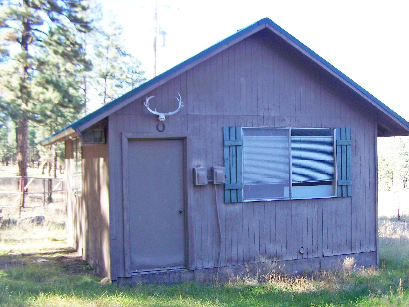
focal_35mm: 47
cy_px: 161
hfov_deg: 40.3
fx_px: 555
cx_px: 244
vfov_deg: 30.9
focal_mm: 6.3
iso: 64
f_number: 2.8
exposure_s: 1/100
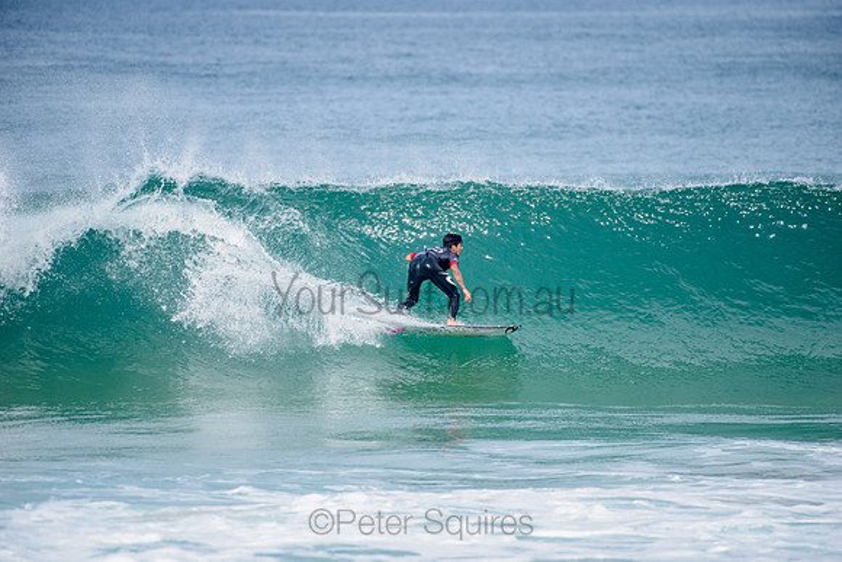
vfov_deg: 2.8
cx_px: 421
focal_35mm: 500
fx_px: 11697
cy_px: 281
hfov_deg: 4.1
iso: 250
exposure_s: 1/2000
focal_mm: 500
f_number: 5.6
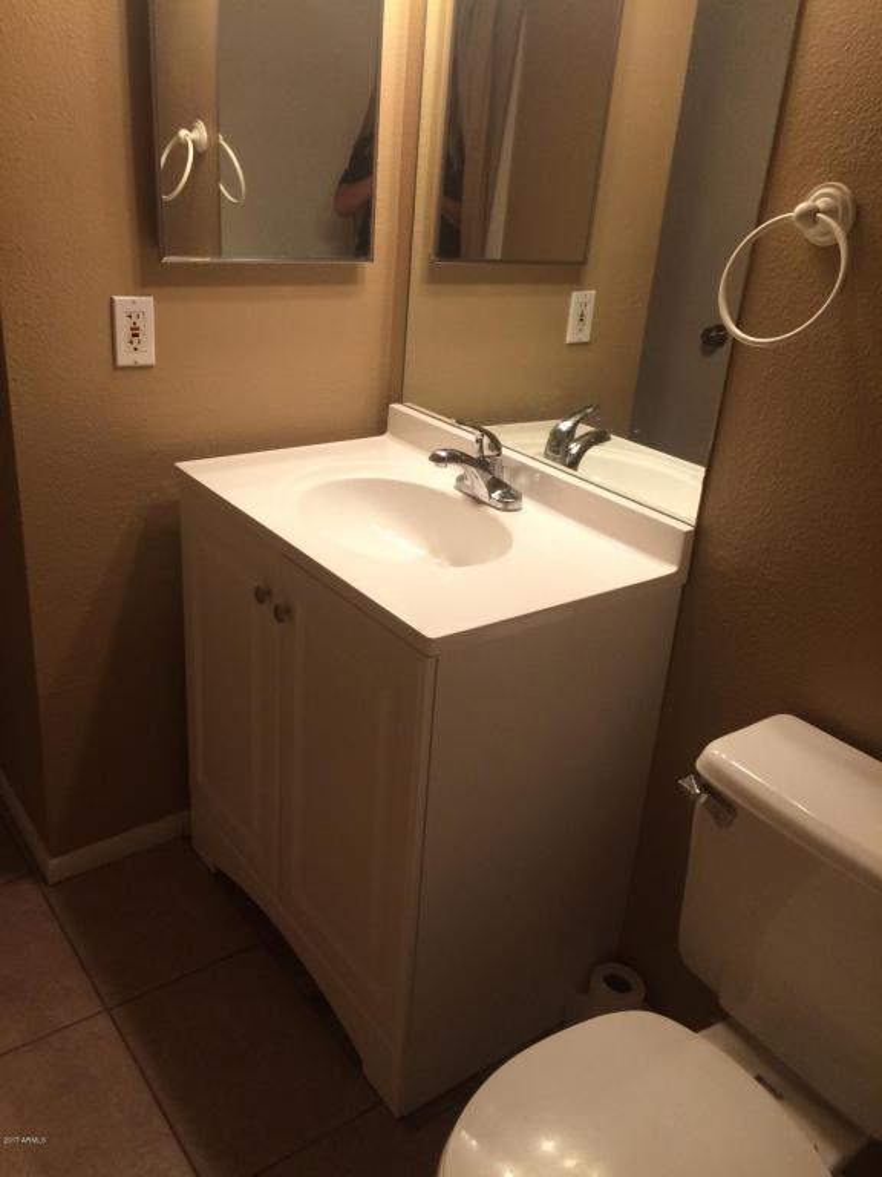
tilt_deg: -25.2
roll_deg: -1.7
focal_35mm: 29
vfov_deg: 61.7
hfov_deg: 48.2
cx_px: 441
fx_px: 985
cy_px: 588
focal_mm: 4.15
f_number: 2.2
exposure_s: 1/30
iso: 100
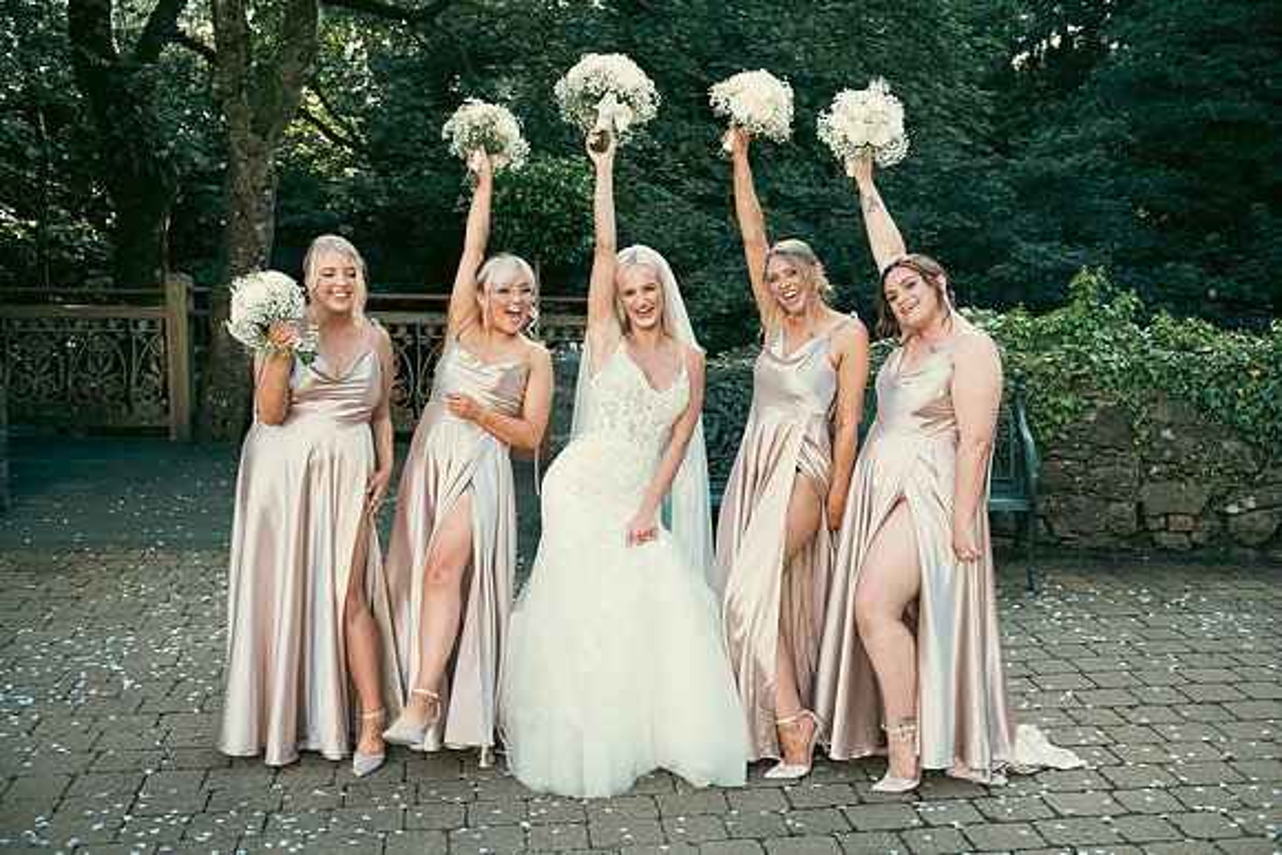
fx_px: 1425
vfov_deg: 33.4
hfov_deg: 48.4
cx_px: 641
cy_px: 428
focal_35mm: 40
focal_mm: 40
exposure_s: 1/160
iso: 125
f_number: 3.5
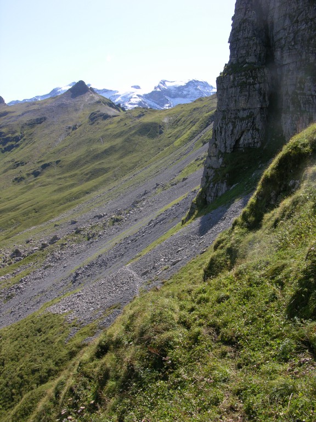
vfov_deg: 52.6
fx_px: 426
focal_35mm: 35
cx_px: 158
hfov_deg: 40.7
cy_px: 211
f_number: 5.6
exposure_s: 1/182
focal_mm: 8.9
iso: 50
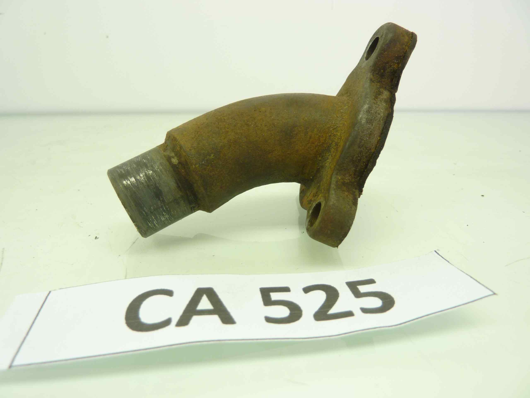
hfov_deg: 69.4
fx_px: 383
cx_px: 265
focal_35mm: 25
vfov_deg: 54.9
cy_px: 199
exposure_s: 1/25
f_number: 3.3
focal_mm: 4.1
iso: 80
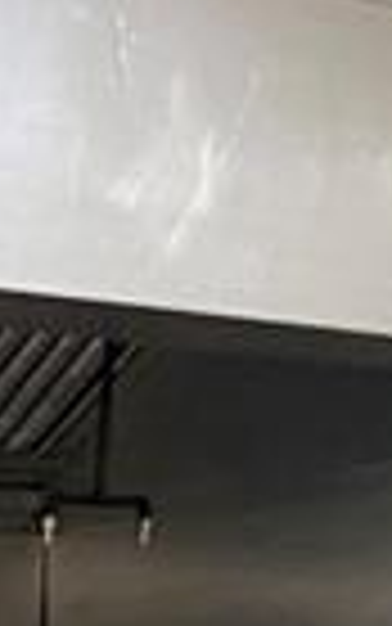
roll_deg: -0.8
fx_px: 1400
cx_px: -766
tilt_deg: -3.2
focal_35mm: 82
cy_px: 676
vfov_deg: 23.7
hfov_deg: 10.9
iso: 400
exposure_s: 1/60
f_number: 2.2
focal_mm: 2.22
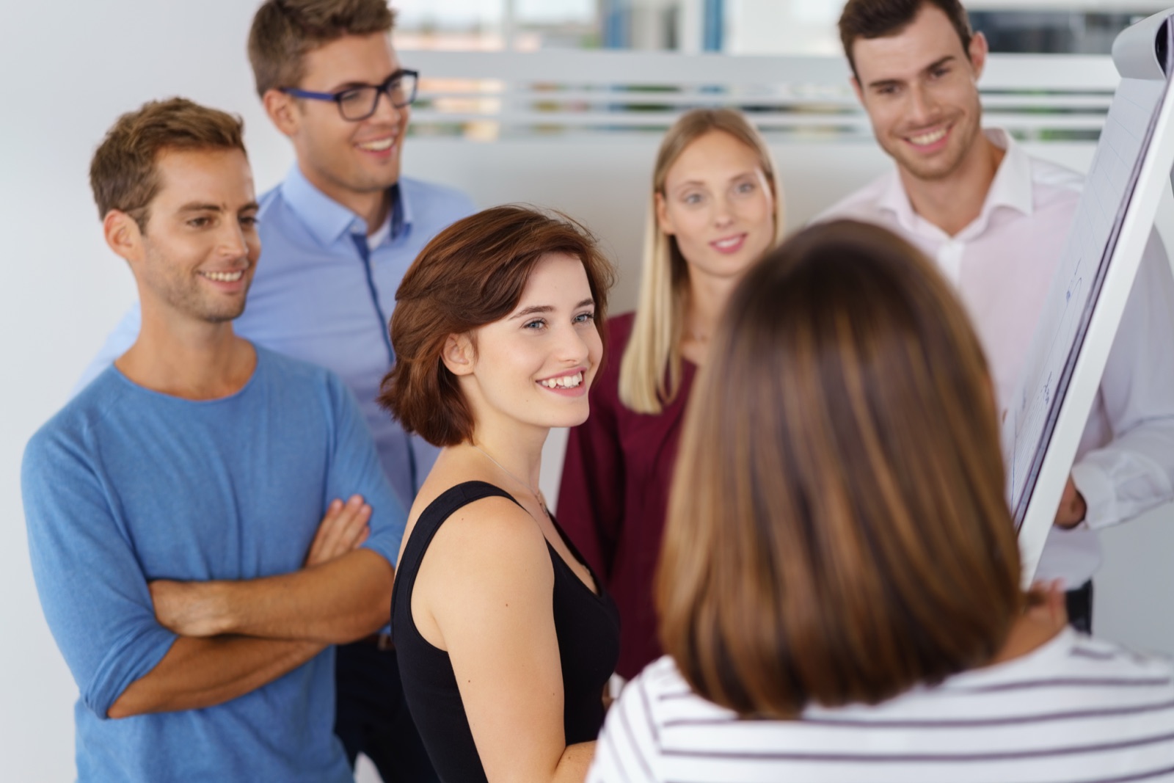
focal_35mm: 55
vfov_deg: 24.6
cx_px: 587
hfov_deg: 36.2
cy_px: 392
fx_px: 1794
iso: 100
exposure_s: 1/160
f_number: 2.2
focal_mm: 55
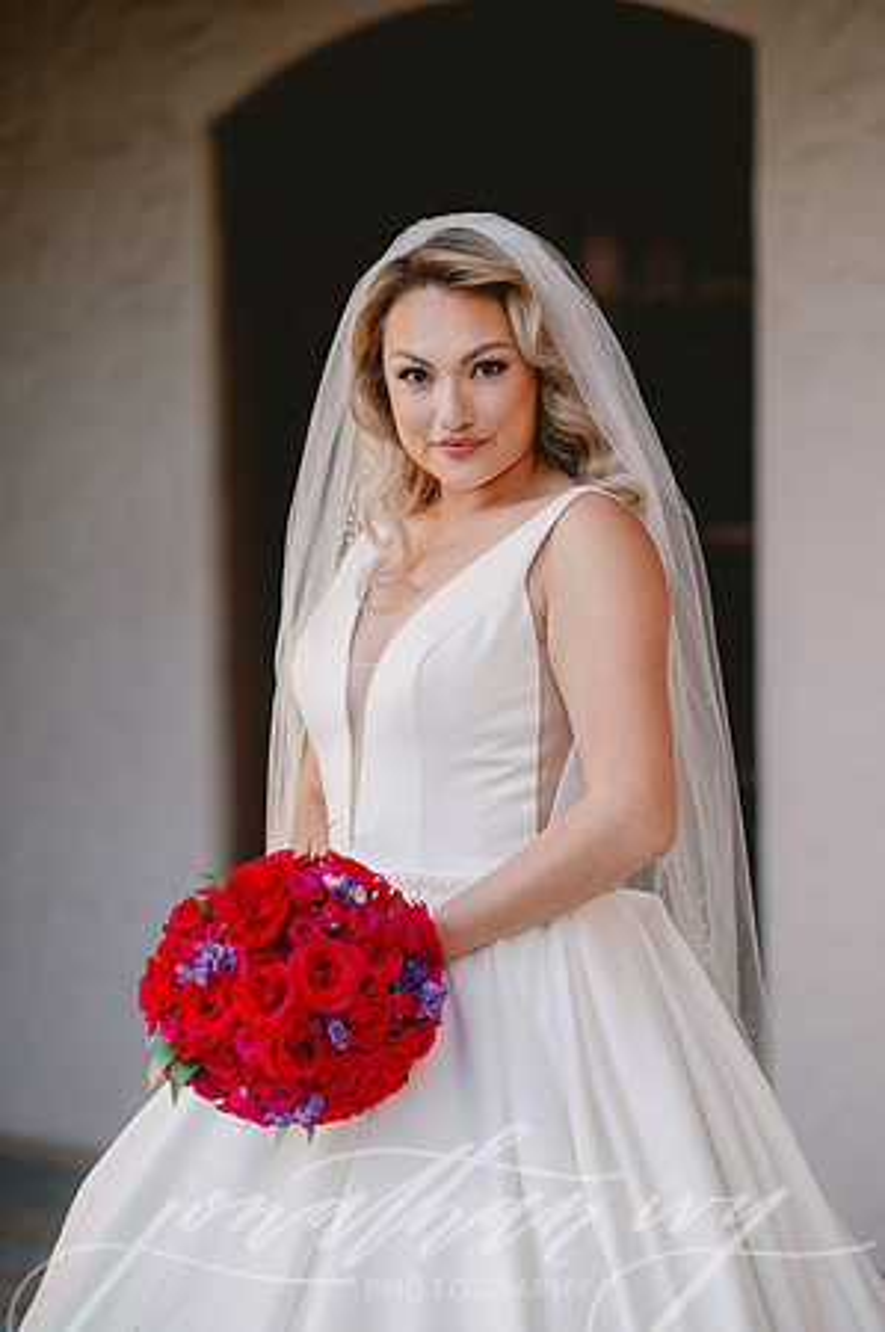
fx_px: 3141
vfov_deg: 23.9
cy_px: 666
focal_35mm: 85
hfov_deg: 16.0
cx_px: 442
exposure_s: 1/250
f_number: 2
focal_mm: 85
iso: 160
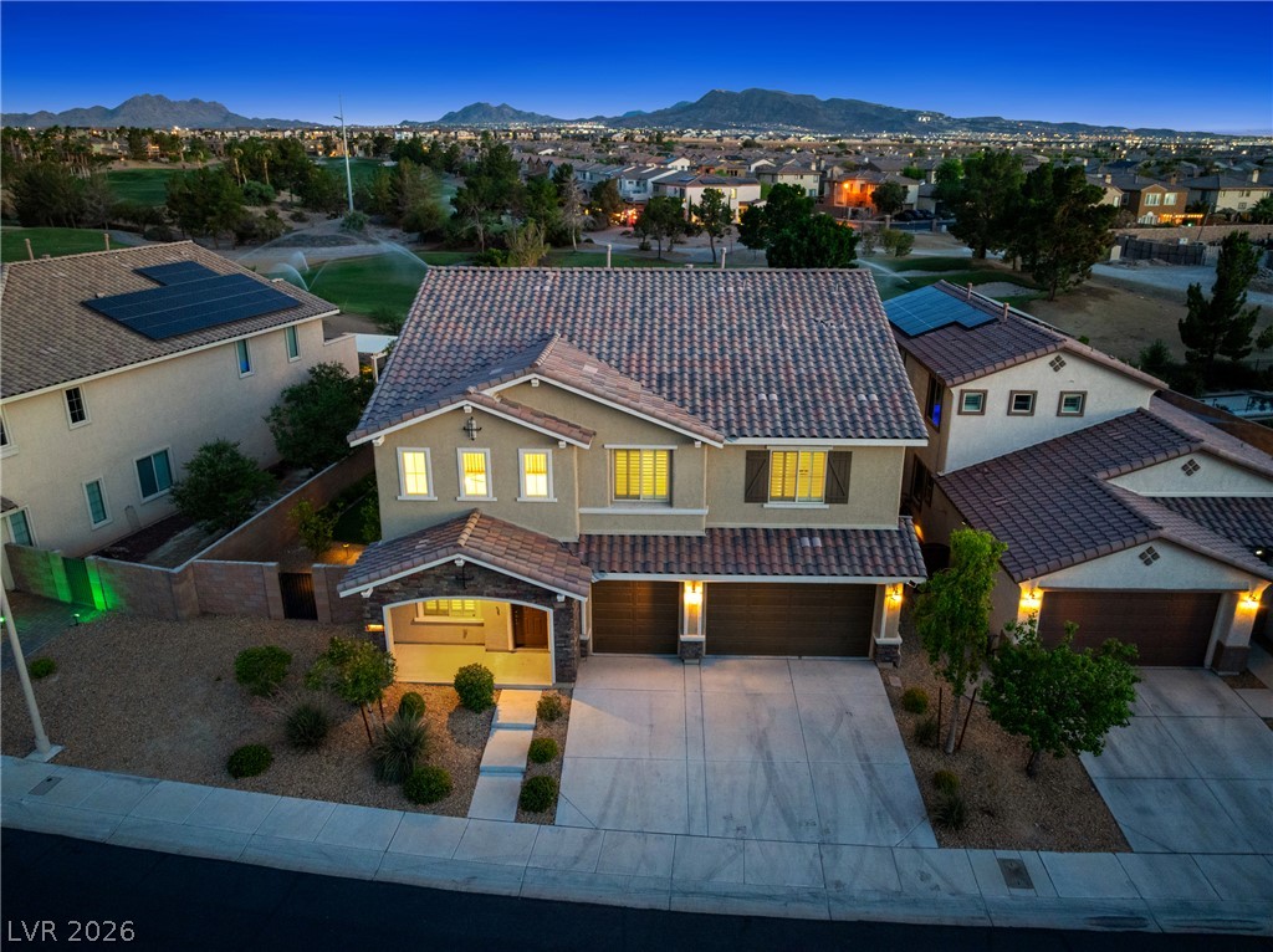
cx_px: 636
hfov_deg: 71.6
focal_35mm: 24
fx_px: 882
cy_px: 476
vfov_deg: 56.7
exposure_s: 1/10
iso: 750
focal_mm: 12.29
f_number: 2.8
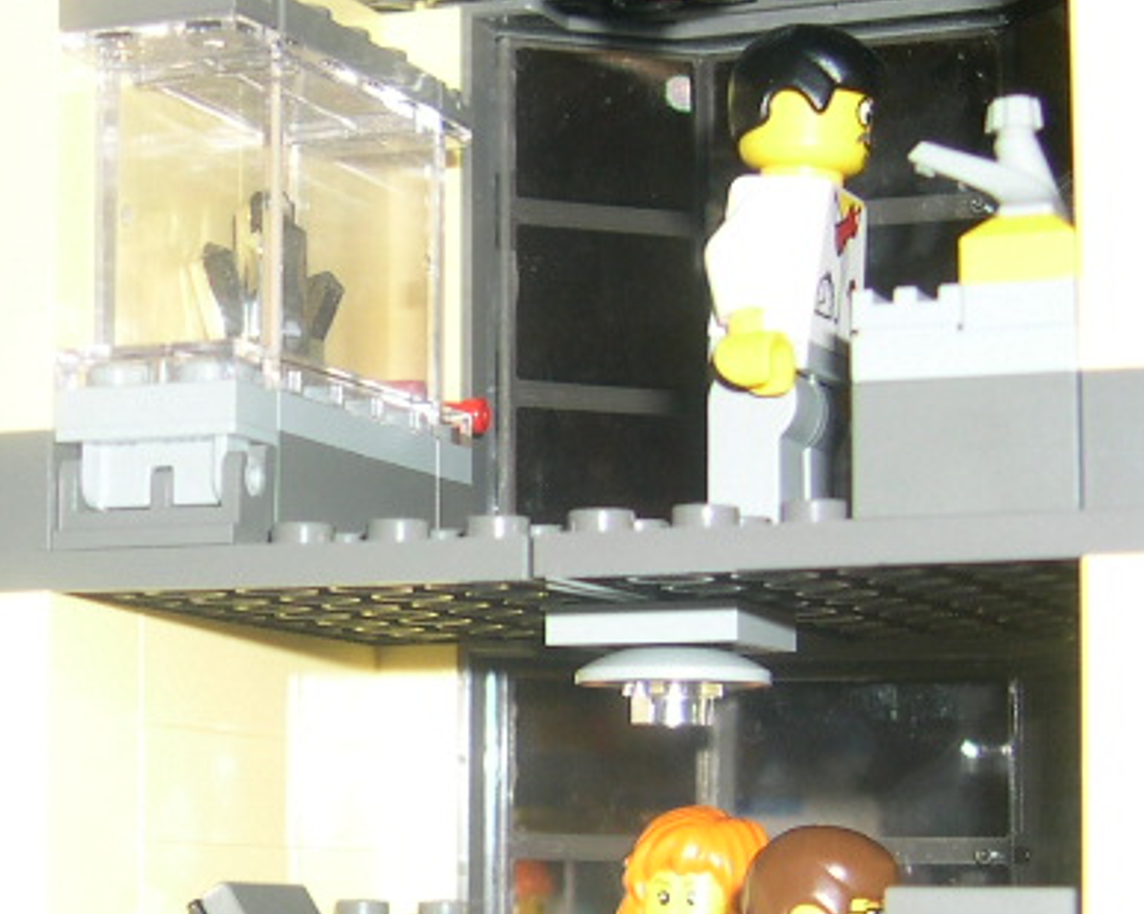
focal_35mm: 98
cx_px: -103
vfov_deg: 15.7
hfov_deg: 18.8
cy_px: 545
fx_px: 3316
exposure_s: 1/60
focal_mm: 8
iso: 100
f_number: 2.8
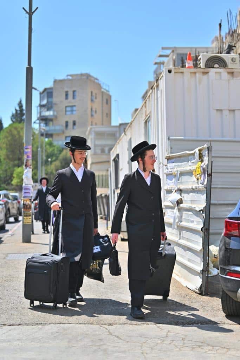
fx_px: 700
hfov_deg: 19.5
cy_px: 180
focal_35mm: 70
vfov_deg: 28.8
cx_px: 120
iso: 125
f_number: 2.8
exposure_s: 1/2500
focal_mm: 70
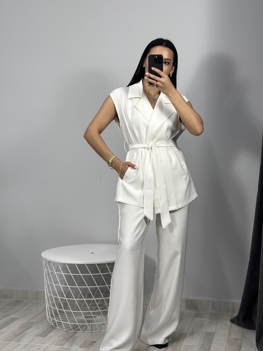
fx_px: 486
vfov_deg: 39.7
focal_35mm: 48
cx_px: 132
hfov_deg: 30.3
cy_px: 176
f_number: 1.78
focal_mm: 6.86
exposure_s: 1/100
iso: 80
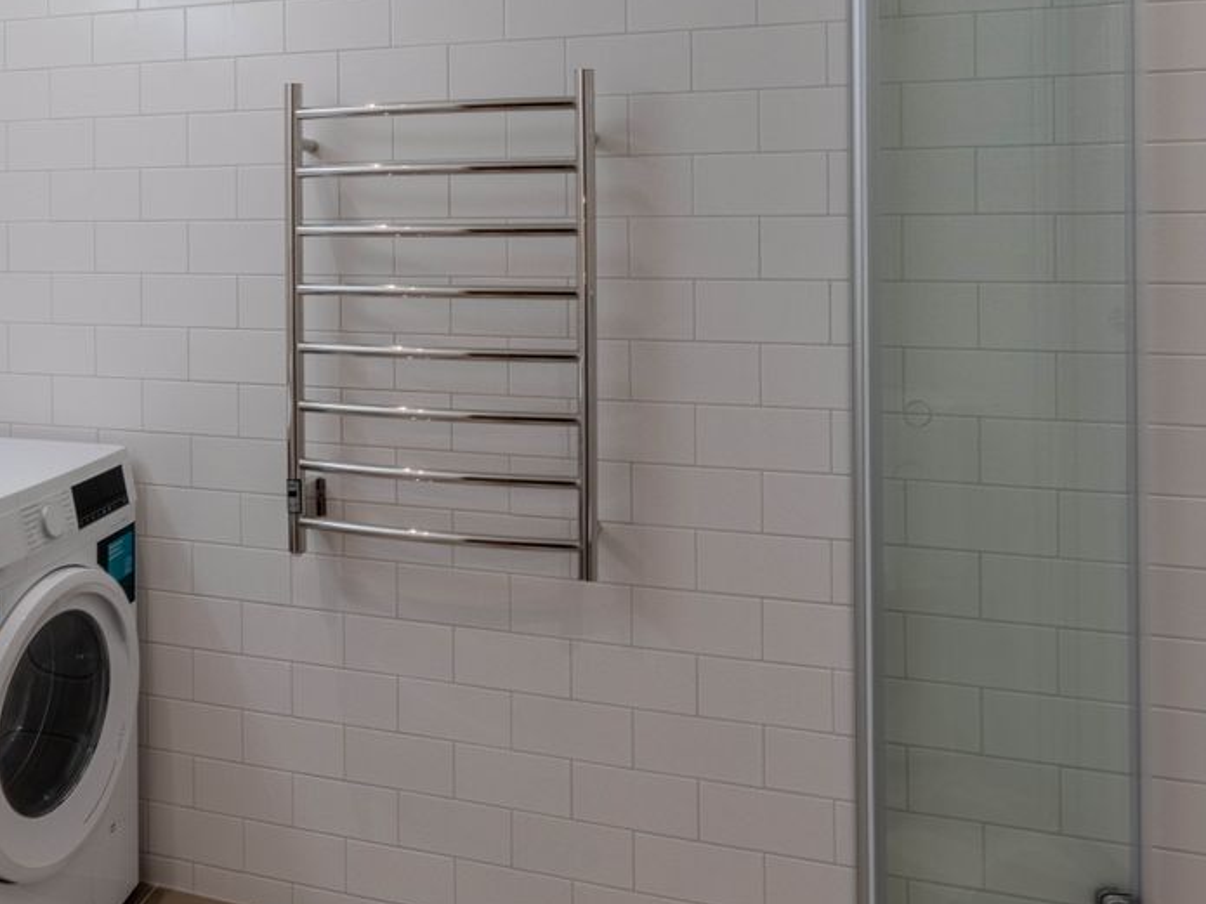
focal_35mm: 31
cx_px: 375
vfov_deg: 43.7
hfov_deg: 56.7
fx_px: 1080
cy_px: 211
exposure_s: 1/125
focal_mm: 14
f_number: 11
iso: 800
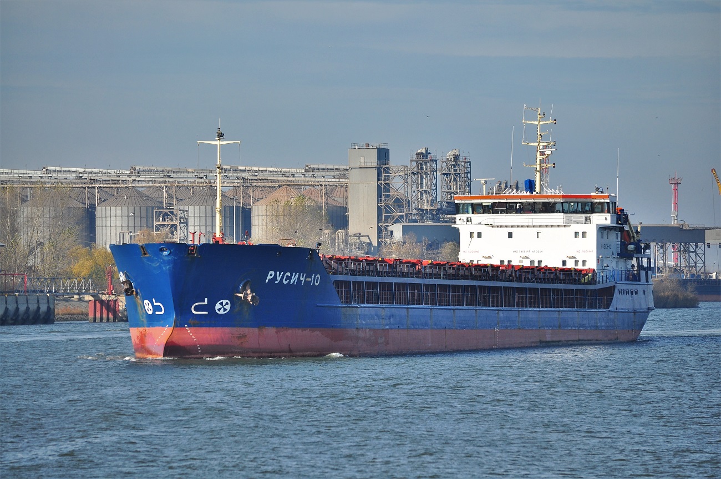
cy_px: 240
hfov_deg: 7.1
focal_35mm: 292
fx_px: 5850
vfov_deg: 4.7
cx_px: 360
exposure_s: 1/1250
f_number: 5
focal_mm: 195
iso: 200
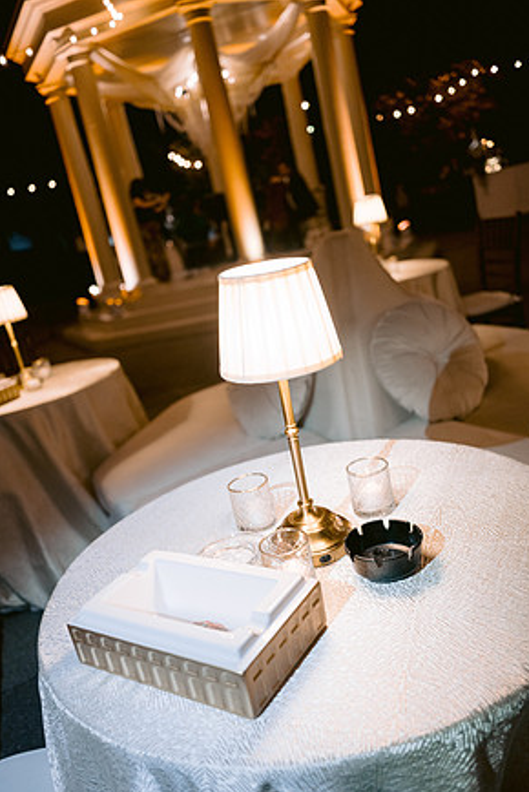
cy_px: 409
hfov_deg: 45.0
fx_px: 638
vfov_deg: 63.6
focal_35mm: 29
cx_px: 272
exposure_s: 1/80
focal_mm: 28
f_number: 2.8
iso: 800
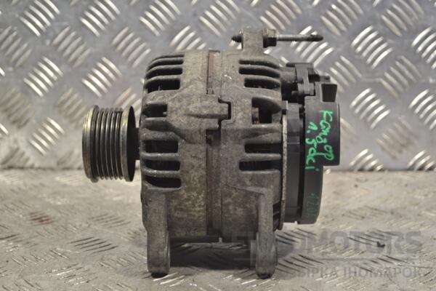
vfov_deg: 21.6
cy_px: 146
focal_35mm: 63
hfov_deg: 31.9
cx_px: 218
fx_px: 763
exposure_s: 1/50
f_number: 5.3
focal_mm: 42
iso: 400
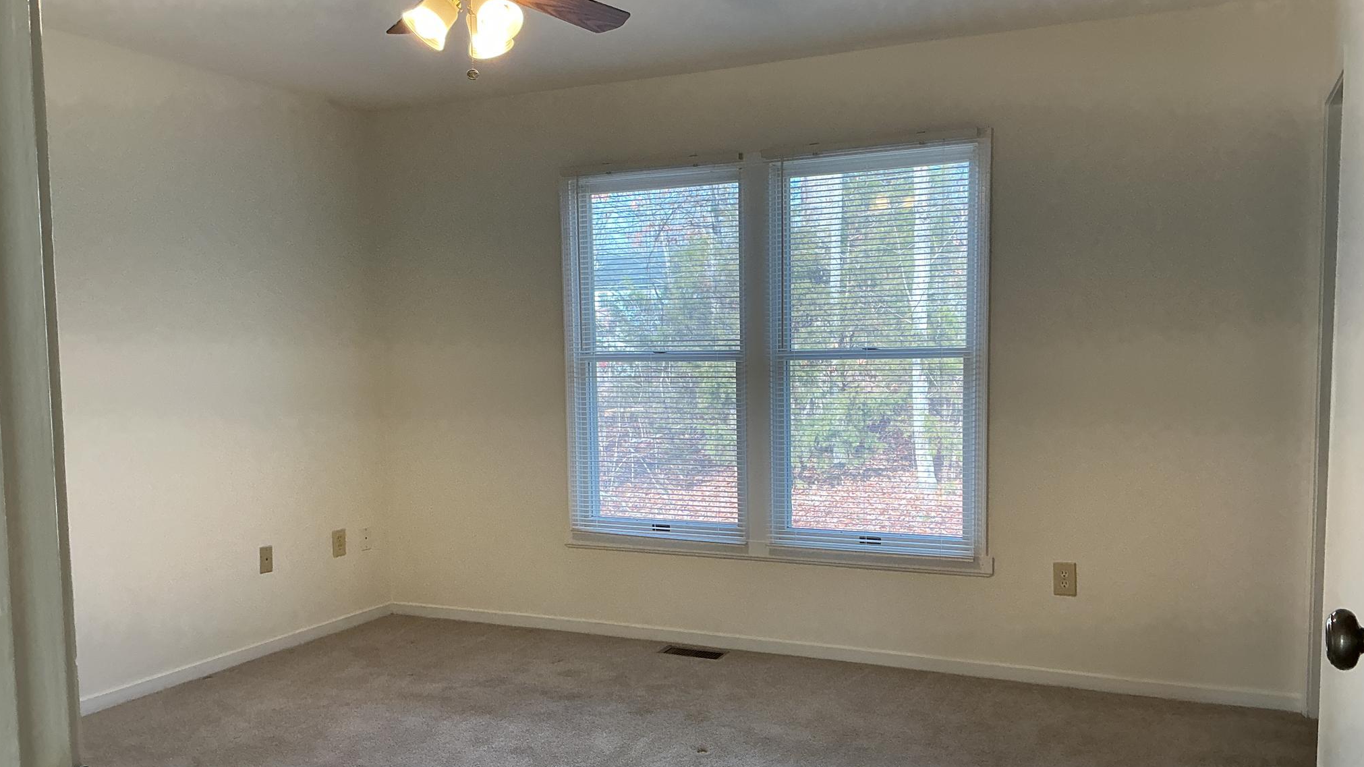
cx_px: 682
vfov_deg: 36.6
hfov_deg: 61.0
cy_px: 451
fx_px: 1157
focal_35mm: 32
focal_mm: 3
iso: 50
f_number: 1.8
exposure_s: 1/120
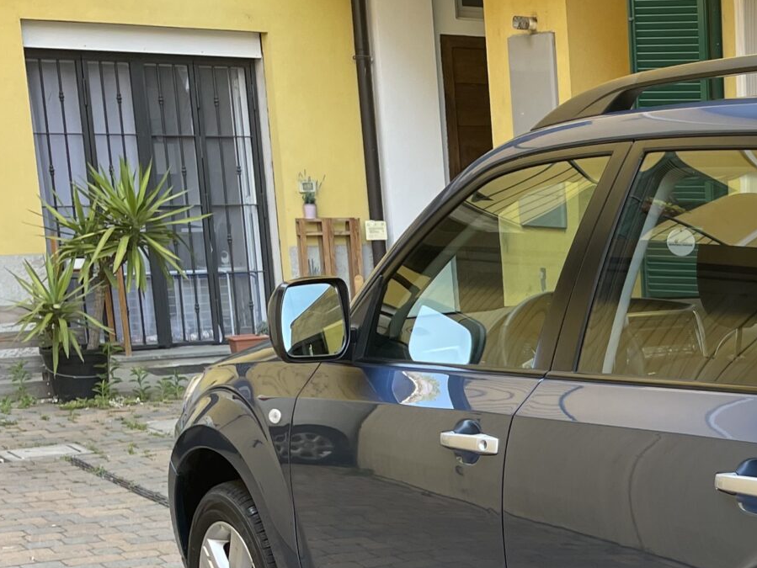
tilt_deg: -13.3
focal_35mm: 74
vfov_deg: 19.6
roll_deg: +0.0
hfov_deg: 23.3
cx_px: 989
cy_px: 495
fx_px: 1619
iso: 50
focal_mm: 4.2
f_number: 1.6
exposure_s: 1/121
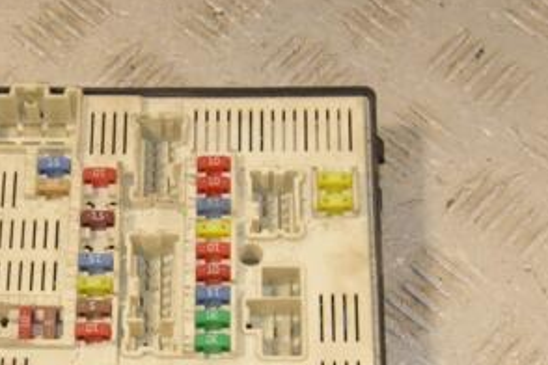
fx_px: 1492
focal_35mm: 98
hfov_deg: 20.8
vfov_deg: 13.9
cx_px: 196
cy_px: 291
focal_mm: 32
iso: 800
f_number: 9
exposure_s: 1/200
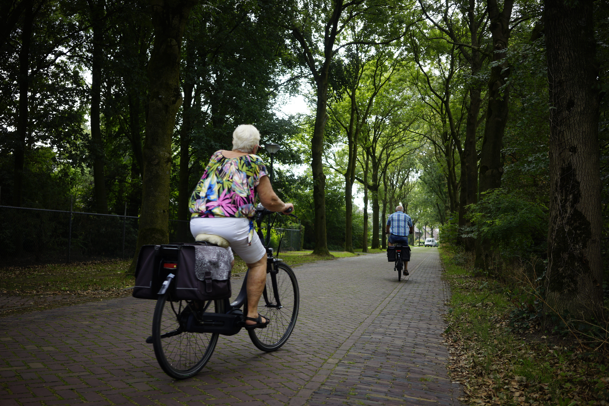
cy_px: 202
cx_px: 310
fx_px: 609
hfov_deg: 53.1
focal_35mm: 36
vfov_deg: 36.9
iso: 100
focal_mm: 35
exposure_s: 1/250
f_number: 2.8
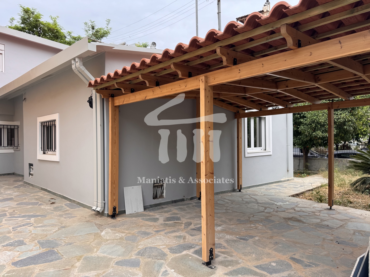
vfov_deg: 56.8
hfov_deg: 71.6
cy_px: 138
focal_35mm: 24
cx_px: 185
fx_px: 257
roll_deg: +1.6
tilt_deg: +1.2
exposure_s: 1/627
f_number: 1.78
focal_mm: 6.76
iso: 80
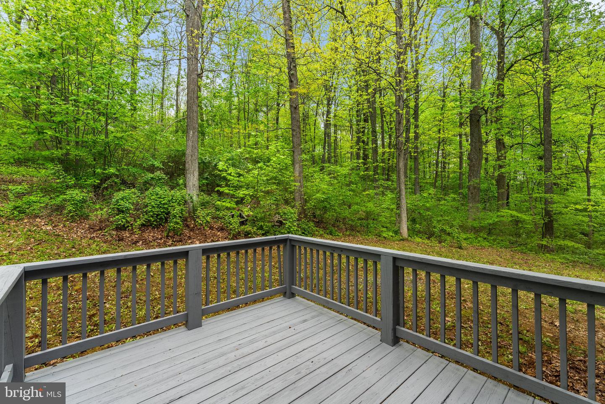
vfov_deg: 81.2
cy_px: 202
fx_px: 235
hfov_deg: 104.3
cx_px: 302
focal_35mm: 14
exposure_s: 1/200
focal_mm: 14
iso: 640
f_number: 8
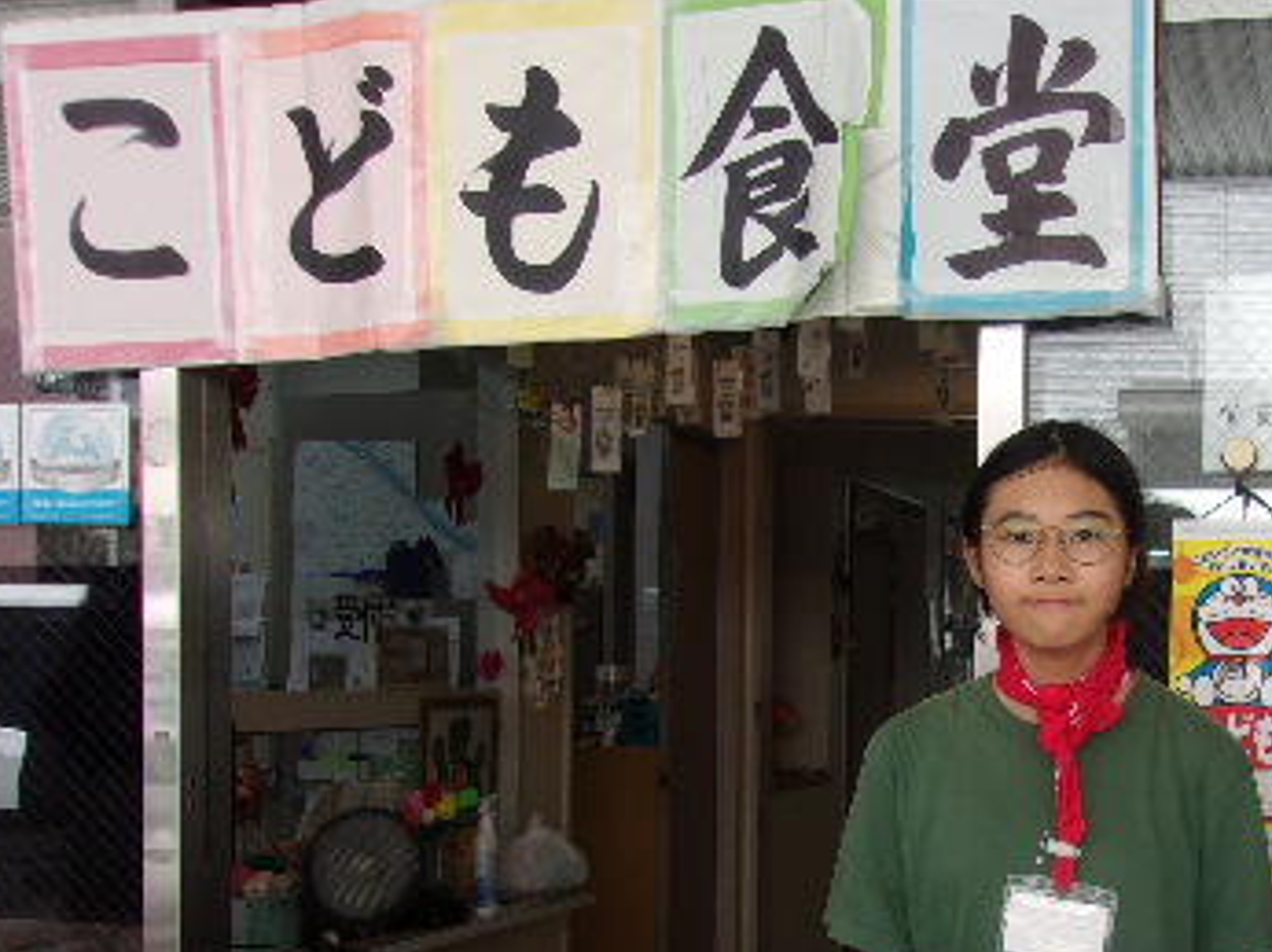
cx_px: 1066
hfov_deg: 36.5
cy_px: 761
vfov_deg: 28.5
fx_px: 1836
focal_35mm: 50
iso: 80
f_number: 3
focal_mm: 4.9
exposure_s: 1/125
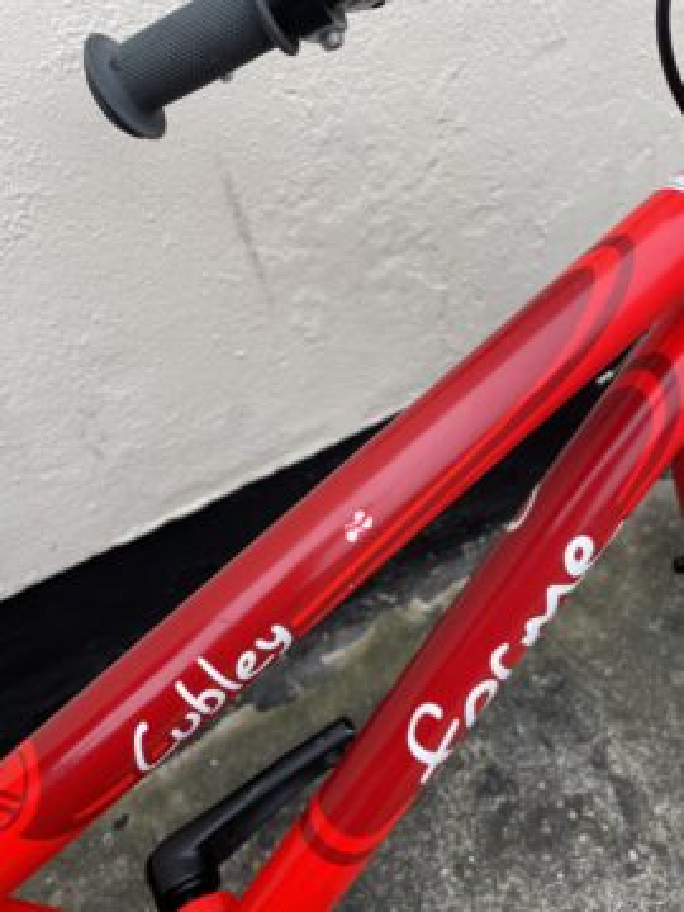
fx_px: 685
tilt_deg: -40.4
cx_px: 342
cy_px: 456
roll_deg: +12.3
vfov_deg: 67.3
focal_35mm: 26
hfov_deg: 53.1
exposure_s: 1/317
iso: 32
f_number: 1.6
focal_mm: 4.2
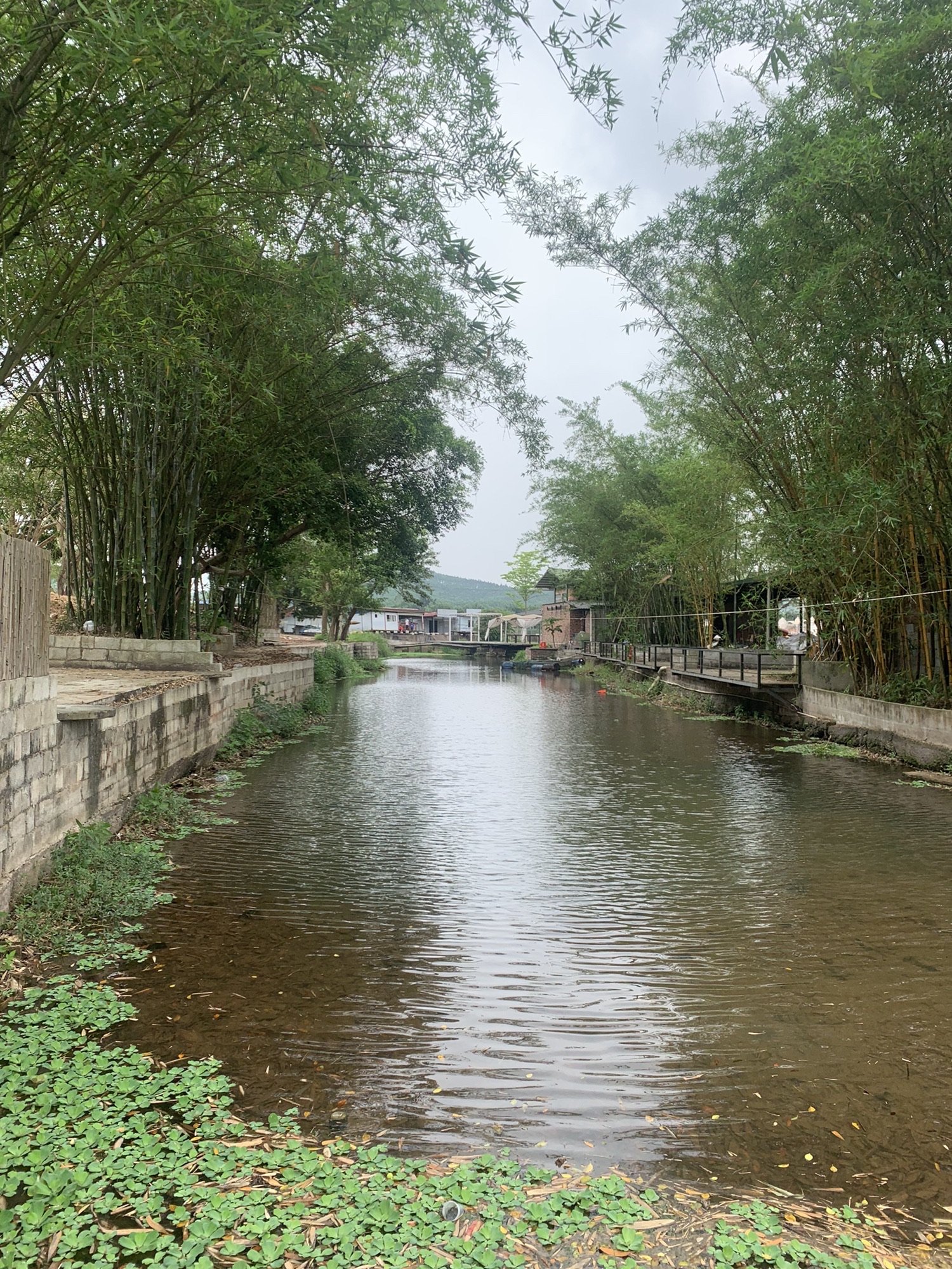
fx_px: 953
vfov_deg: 67.3
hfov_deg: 53.1
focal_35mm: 26
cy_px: 634
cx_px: 476
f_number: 1.8
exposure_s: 1/1065
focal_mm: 4.25
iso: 25
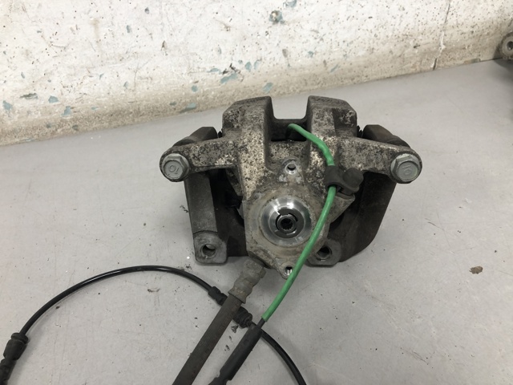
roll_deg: +5.4
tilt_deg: -40.1
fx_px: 415
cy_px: 192
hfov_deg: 63.4
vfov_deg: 49.7
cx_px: 256
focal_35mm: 28
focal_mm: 4
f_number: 1.8
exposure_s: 1/25
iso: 40
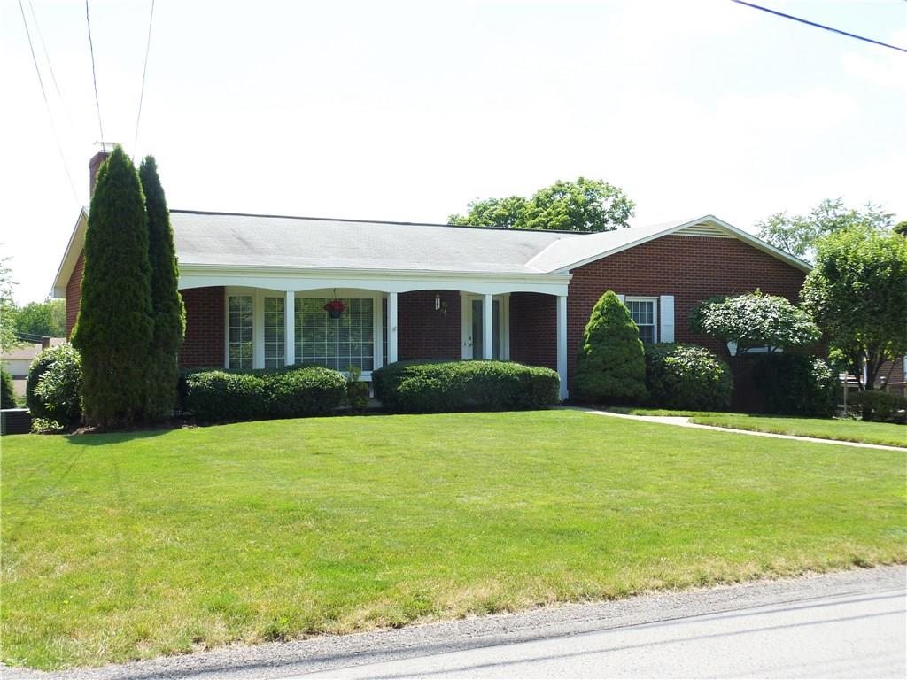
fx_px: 1048
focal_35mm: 40
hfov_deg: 46.8
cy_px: 340
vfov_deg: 36.0
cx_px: 454
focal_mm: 6.5
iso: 80
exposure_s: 1/320
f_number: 4
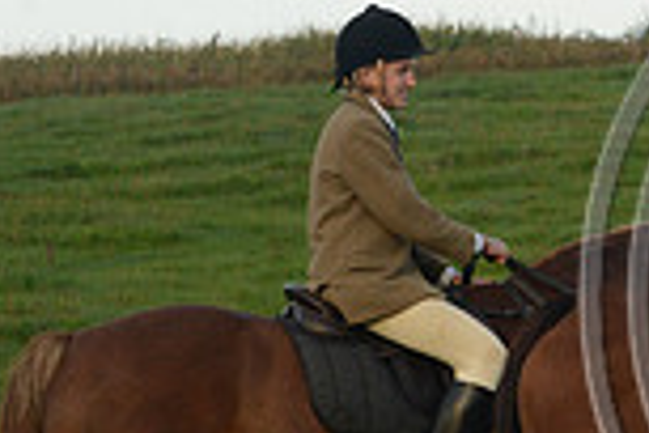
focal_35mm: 342
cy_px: 238
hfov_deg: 6.0
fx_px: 6165
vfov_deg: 4.0
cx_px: 971
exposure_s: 1/800
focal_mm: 90
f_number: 6.3
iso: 1600
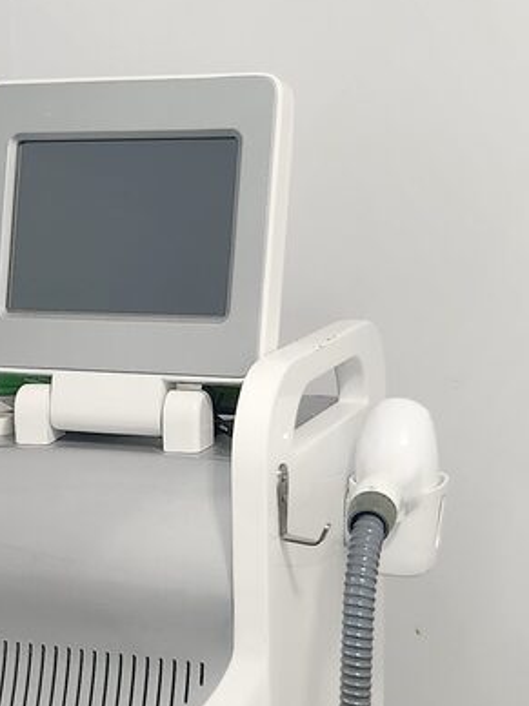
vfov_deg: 23.5
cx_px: 2
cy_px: 446
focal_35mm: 83
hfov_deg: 17.4
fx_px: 1691
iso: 320
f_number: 1.8
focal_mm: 5.4
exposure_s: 1/120
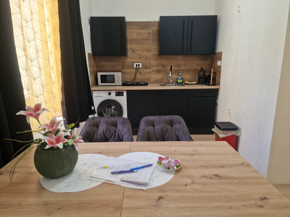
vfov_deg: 58.9
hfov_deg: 73.9
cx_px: 145
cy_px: 108
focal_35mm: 23
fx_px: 193
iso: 250
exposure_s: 1/100
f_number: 1.8
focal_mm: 6.4
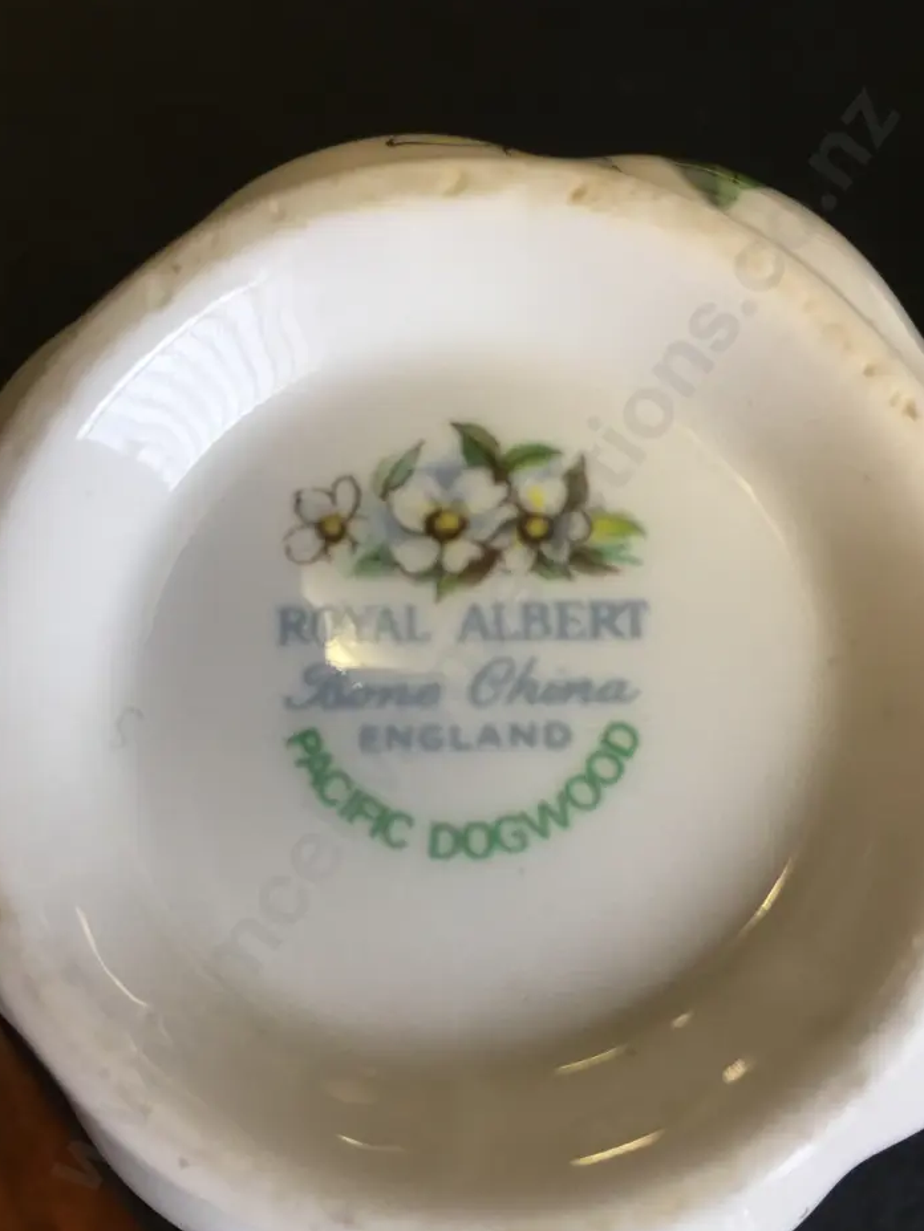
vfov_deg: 56.8
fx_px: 1139
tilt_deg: -83.9
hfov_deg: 44.2
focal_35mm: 32
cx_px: 474
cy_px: 645
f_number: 2.2
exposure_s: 1/33
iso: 25
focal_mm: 4.15
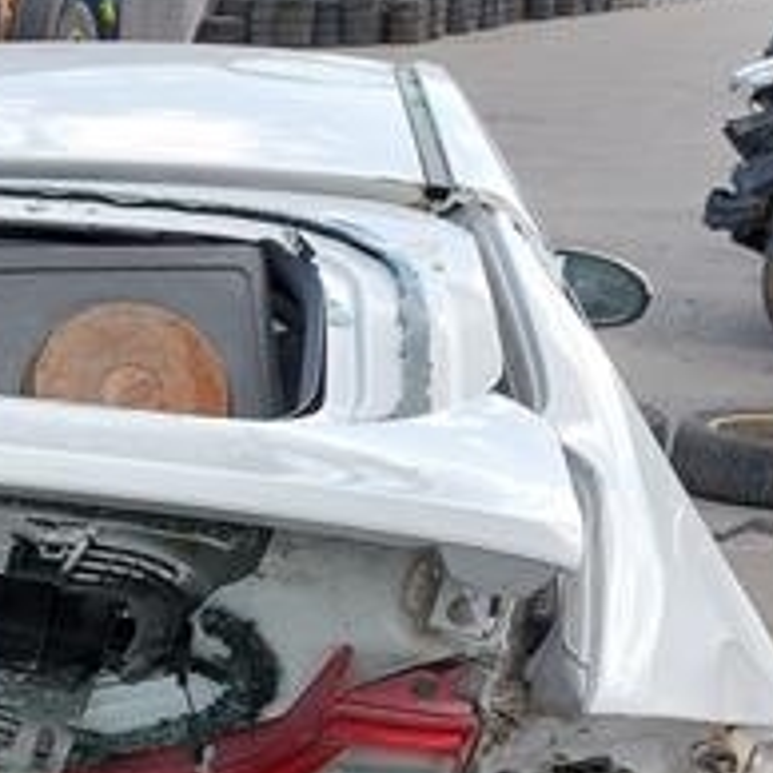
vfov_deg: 23.0
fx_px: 1769
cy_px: 873
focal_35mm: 70
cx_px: -187
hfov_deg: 22.5
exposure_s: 1/260
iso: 25
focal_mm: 5.23
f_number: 1.8
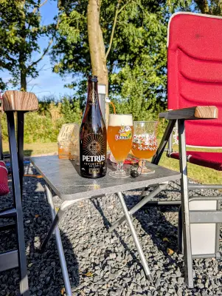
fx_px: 205
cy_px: 148
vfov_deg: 71.5
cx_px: 111
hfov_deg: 56.9
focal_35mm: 24
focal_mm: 6.9
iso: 19
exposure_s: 1/1116
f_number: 1.68
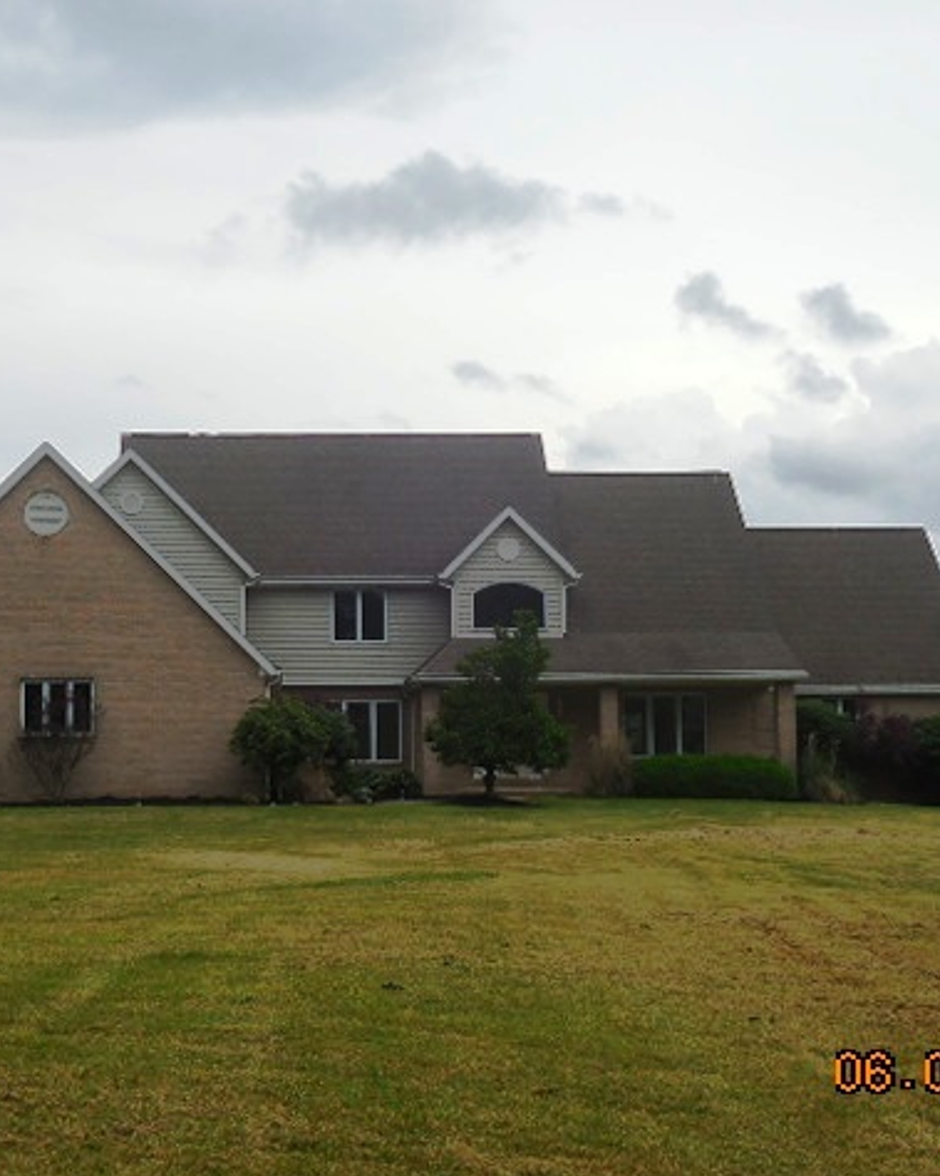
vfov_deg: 32.5
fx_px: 2018
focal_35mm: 58
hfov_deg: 26.2
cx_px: 404
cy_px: 593
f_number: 4.7
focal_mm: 7.9
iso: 125
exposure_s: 1/500
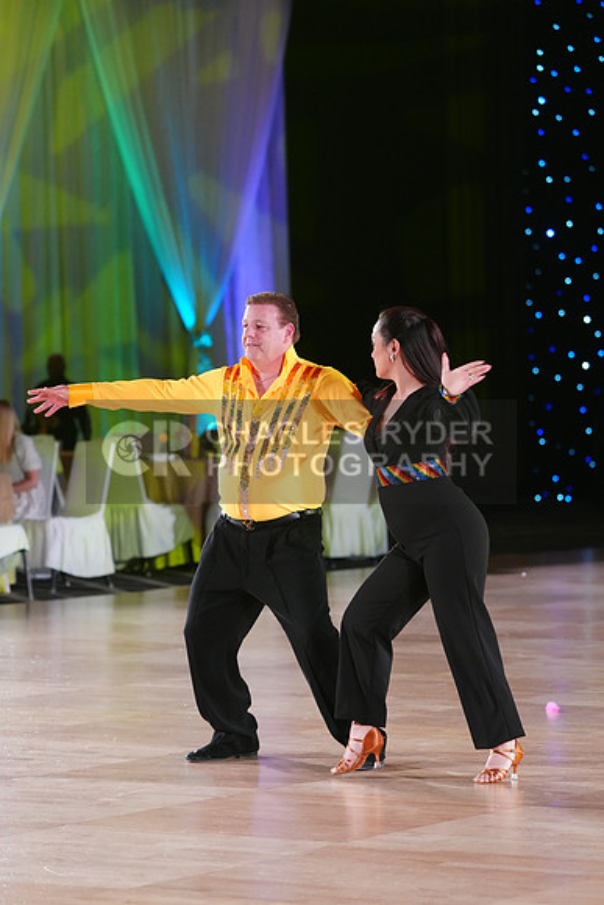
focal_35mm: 133
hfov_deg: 10.3
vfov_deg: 15.4
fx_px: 3345
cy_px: 452
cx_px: 302
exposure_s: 1/400
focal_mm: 133
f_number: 4
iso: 3200
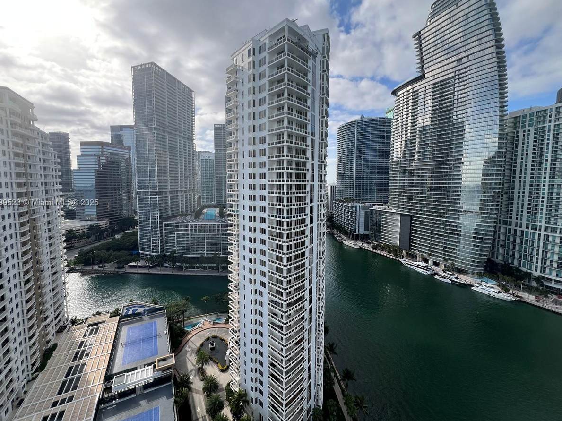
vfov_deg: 85.6
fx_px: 227
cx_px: 280
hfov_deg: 102.1
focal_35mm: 14
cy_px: 203
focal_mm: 1.57
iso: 32
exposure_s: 1/867
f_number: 1.8
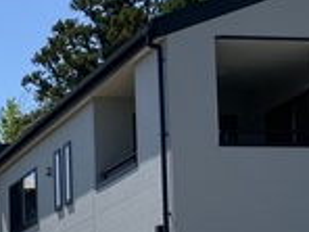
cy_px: 397
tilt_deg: +1.6
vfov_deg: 11.5
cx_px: -113
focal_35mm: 121
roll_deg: +1.2
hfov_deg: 15.4
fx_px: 1080
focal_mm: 3.99
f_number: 1.8
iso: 32
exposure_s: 1/3040
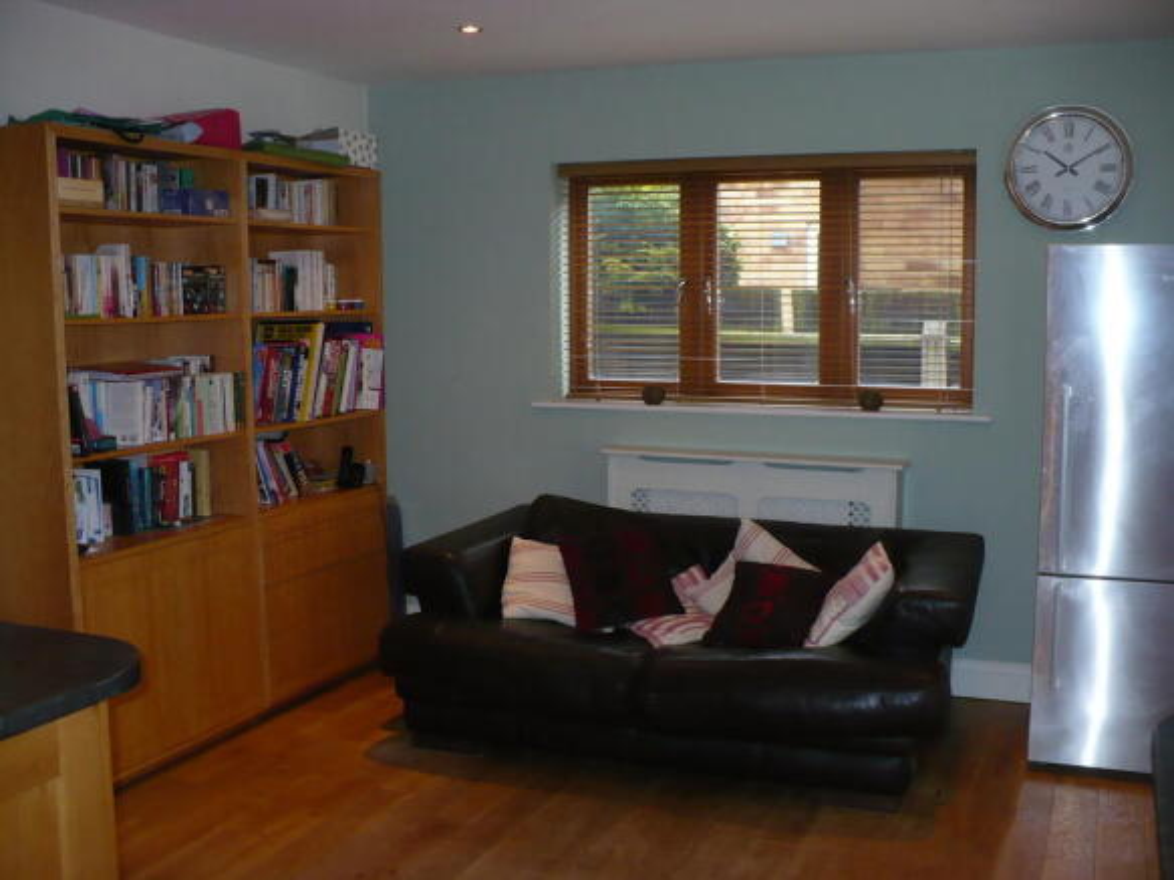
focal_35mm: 37
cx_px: 587
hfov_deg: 50.1
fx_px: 1255
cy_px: 440
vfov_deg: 38.7
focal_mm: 6.1
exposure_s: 1/30
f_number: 2.8
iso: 200
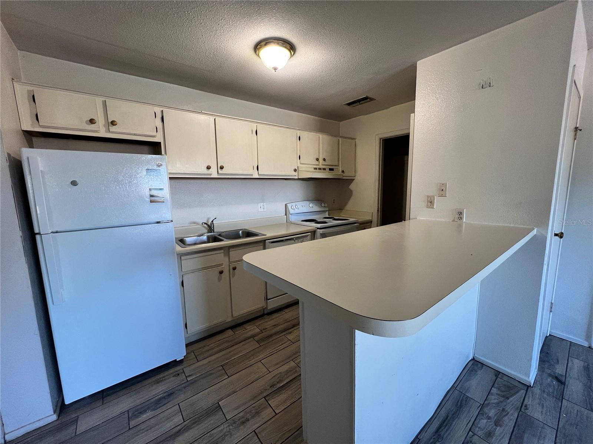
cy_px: 222
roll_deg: +1.1
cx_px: 296
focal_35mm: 13
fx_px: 223
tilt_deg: -9.7
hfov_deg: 106.2
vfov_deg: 89.9
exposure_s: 1/93
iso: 250
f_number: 1.8
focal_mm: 1.57
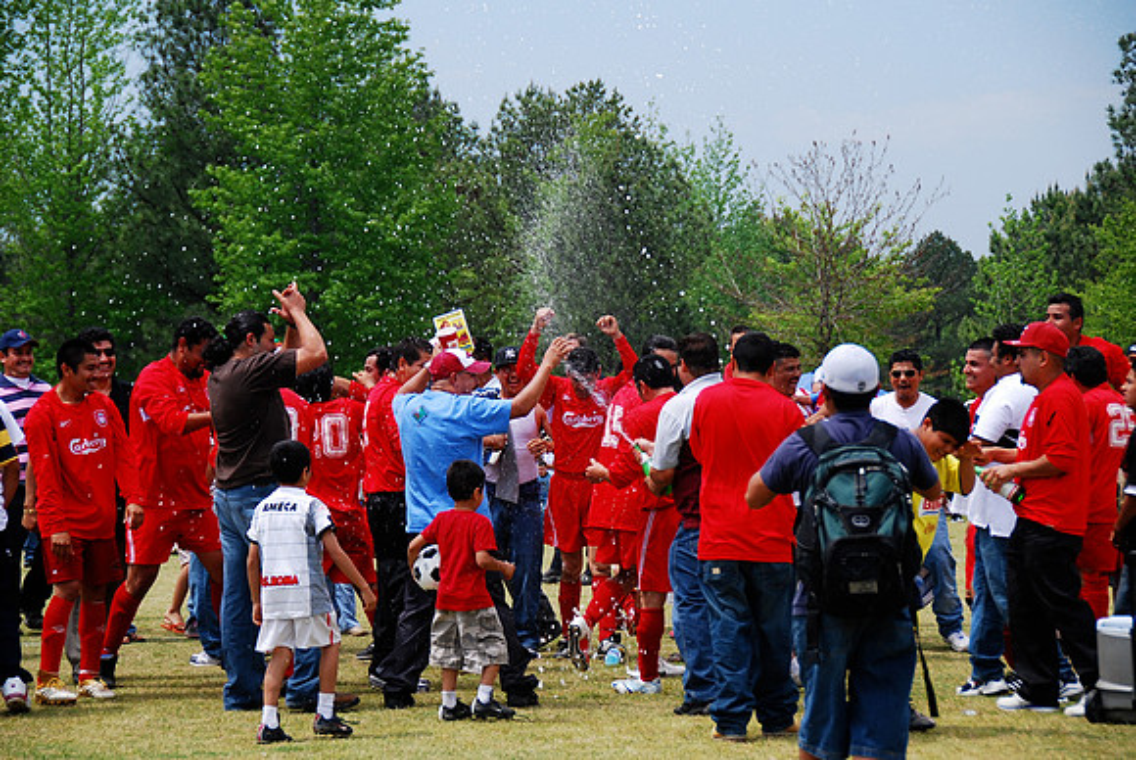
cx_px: 568
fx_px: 3885
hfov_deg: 16.6
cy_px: 380
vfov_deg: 11.2
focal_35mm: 123
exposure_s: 1/320
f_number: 5.3
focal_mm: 82
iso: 100
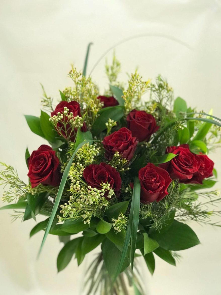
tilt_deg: -10.5
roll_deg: +2.6
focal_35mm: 57
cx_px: 110
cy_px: 148
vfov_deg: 33.8
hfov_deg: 25.7
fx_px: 485
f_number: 2.8
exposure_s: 1/50
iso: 100
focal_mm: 6.6
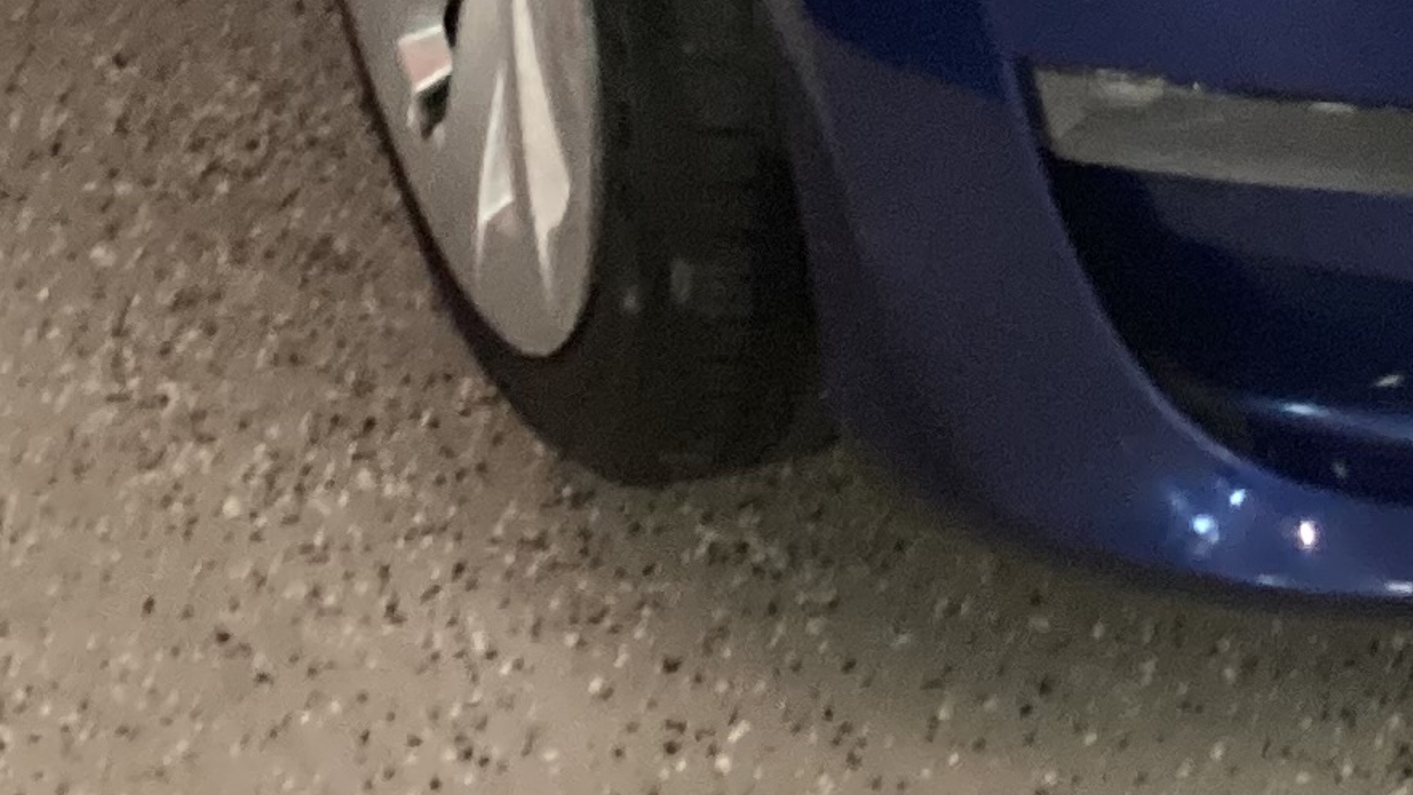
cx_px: 1432
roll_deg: +0.1
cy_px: -1037
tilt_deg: -22.5
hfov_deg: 16.8
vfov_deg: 8.9
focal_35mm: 125
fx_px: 4683
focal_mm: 3.3
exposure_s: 1/33
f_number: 2.4
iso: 320
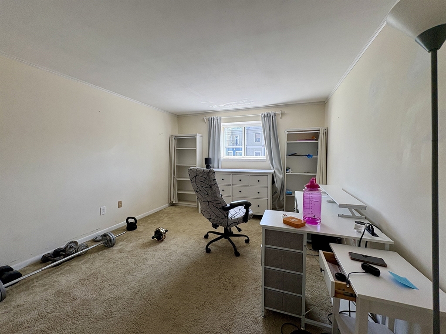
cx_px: 223
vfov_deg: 85.7
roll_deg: -1.2
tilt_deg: -2.3
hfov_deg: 102.1
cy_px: 167
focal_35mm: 14
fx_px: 180
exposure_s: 1/99
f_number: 2.2
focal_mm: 2.22
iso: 80
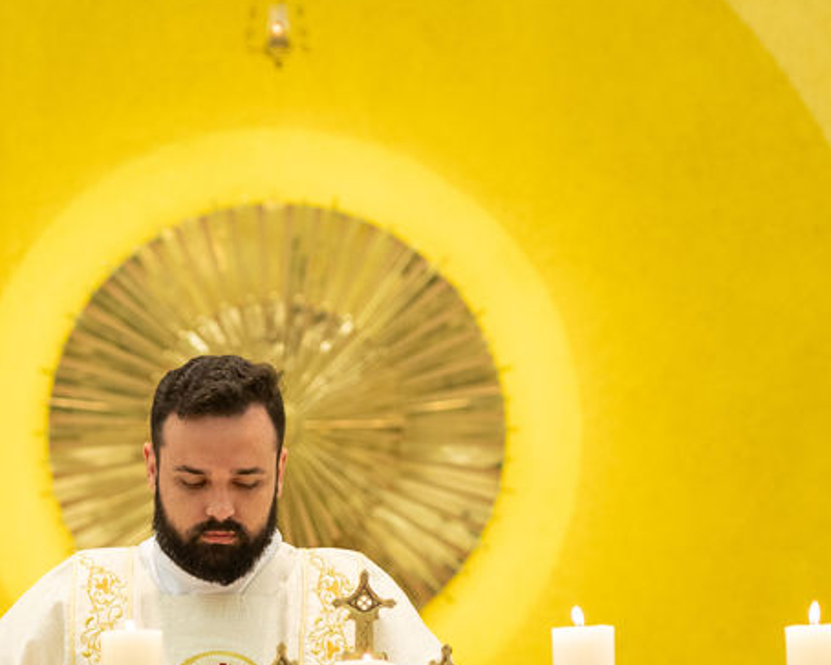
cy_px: 527
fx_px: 4451
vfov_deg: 8.5
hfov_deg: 10.7
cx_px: 323
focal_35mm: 181
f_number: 3.2
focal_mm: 85
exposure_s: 1/200
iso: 2000
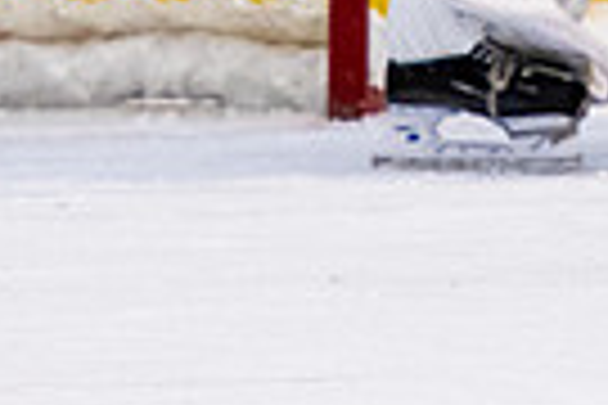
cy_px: -672
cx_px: 1049
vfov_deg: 0.8
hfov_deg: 1.3
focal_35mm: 1628
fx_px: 27493
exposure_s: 1/640
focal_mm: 180
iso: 1600
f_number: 2.8
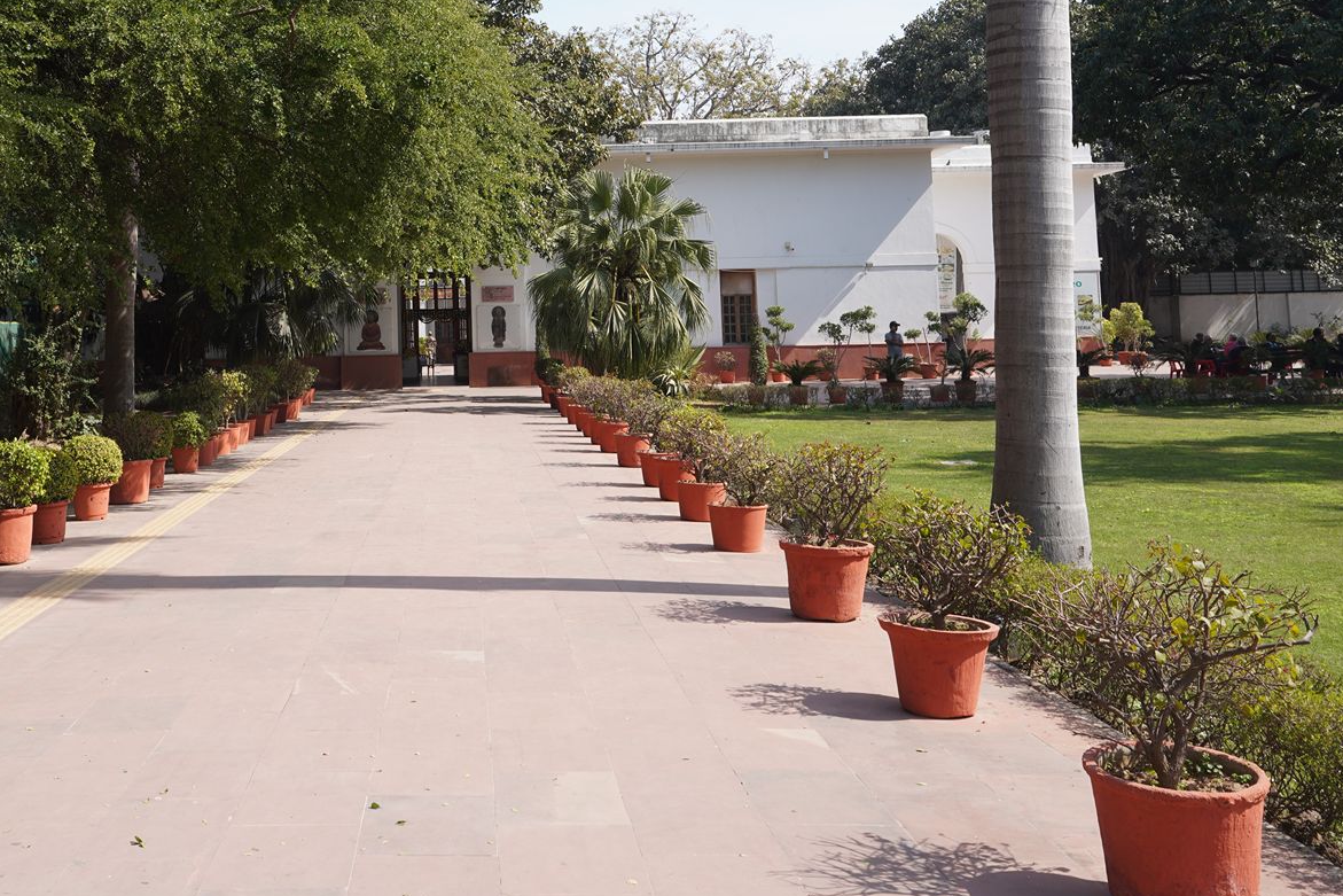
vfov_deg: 31.7
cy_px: 171
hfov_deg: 46.5
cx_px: 430
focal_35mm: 41
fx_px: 1530
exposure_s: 1/100
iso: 100
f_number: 10
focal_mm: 24
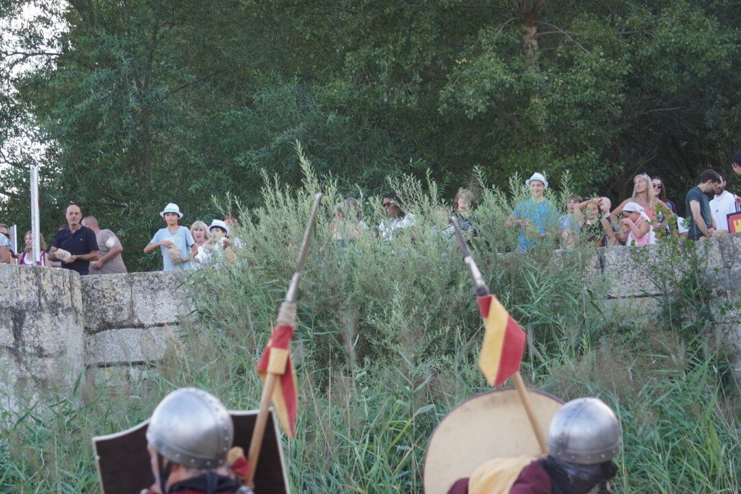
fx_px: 1988
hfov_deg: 21.1
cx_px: 318
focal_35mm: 97
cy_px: 288
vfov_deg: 14.2
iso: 320
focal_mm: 55
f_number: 4.5
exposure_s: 1/160
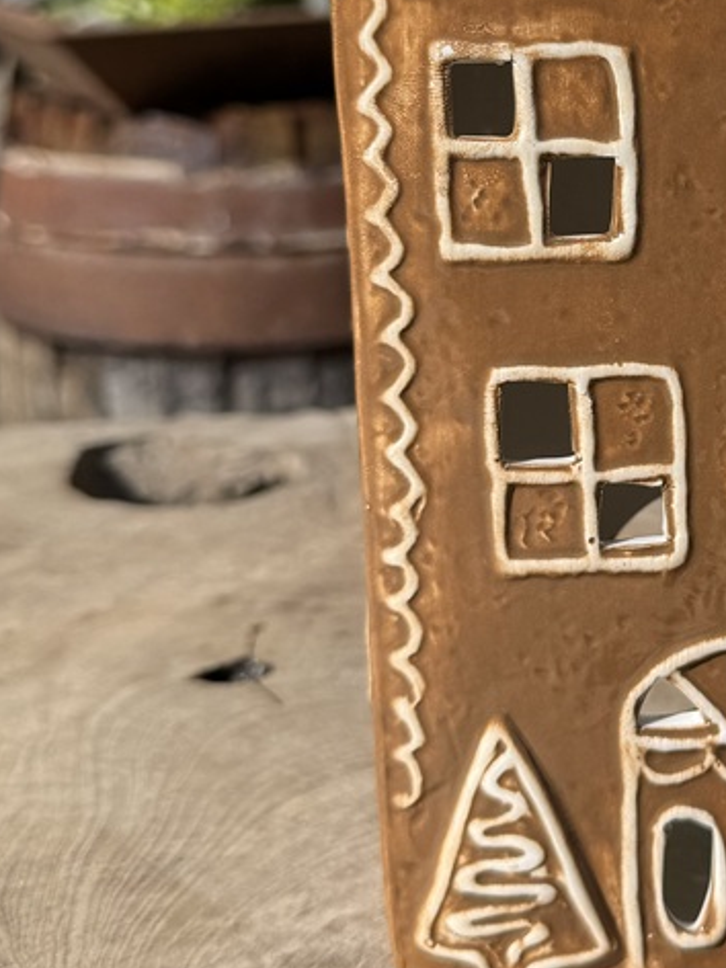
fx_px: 1706
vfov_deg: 31.2
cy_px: 248
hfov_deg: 22.7
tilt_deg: -13.5
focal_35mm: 61
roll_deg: -1.2
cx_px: 785
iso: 80
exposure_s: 1/6410
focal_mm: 6.76
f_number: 1.78
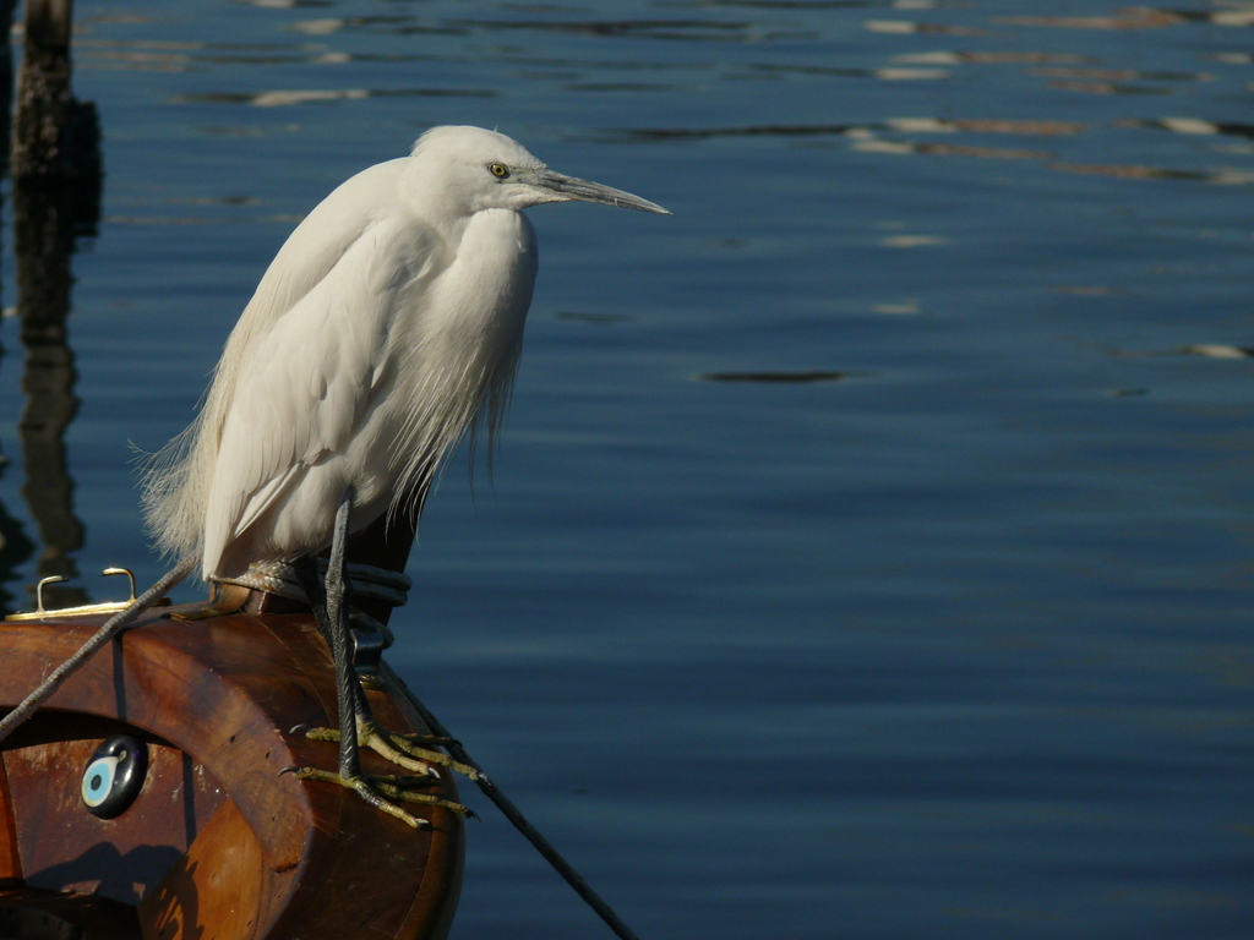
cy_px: 470
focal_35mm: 314
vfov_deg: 4.7
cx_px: 627
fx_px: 11375
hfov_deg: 6.3
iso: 100
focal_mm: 66.4
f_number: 5.6
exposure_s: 1/800
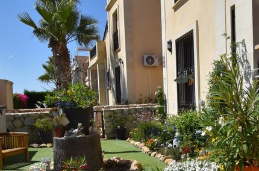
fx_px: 237
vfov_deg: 39.4
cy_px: 111
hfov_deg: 54.8
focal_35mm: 33
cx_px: 193
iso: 200
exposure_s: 1/640
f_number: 8
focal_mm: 10
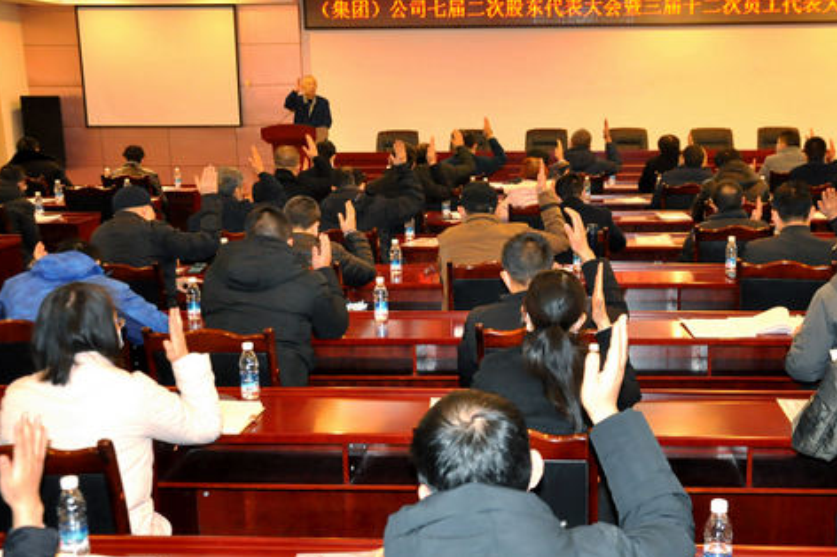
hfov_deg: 41.2
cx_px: 520
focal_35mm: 48
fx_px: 1107
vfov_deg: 28.2
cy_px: 297
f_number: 5
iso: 2000
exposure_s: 1/60
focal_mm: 25
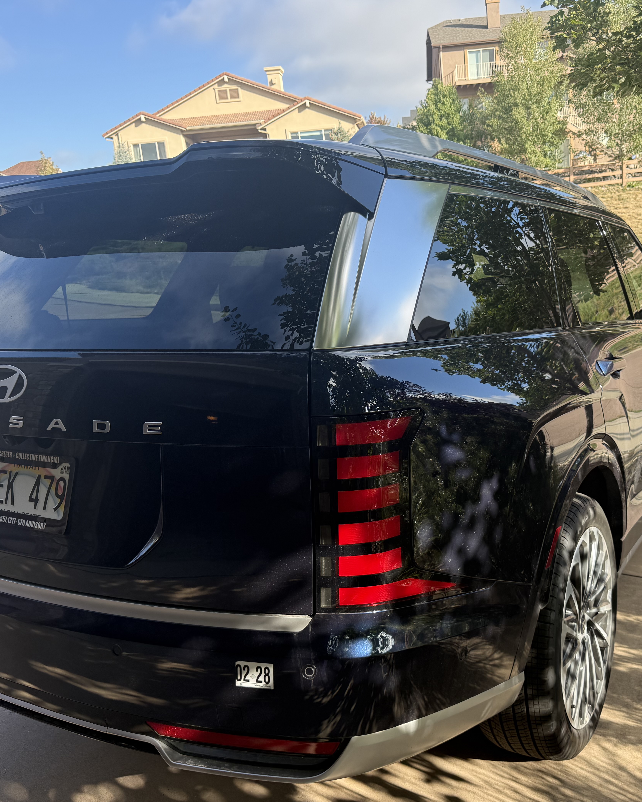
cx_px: 390
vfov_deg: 55.7
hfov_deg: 45.5
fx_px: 760
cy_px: 407
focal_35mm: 32
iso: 100
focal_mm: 6.76
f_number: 1.78
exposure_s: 1/1032
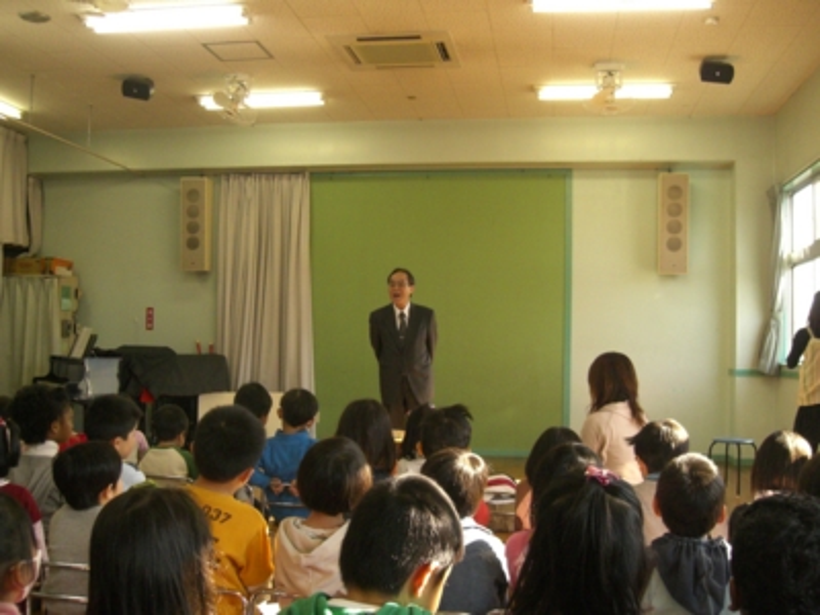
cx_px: 410
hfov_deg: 49.0
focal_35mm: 38
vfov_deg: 37.7
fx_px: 900
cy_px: 308
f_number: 3.1
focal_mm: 6.3
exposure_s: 1/125
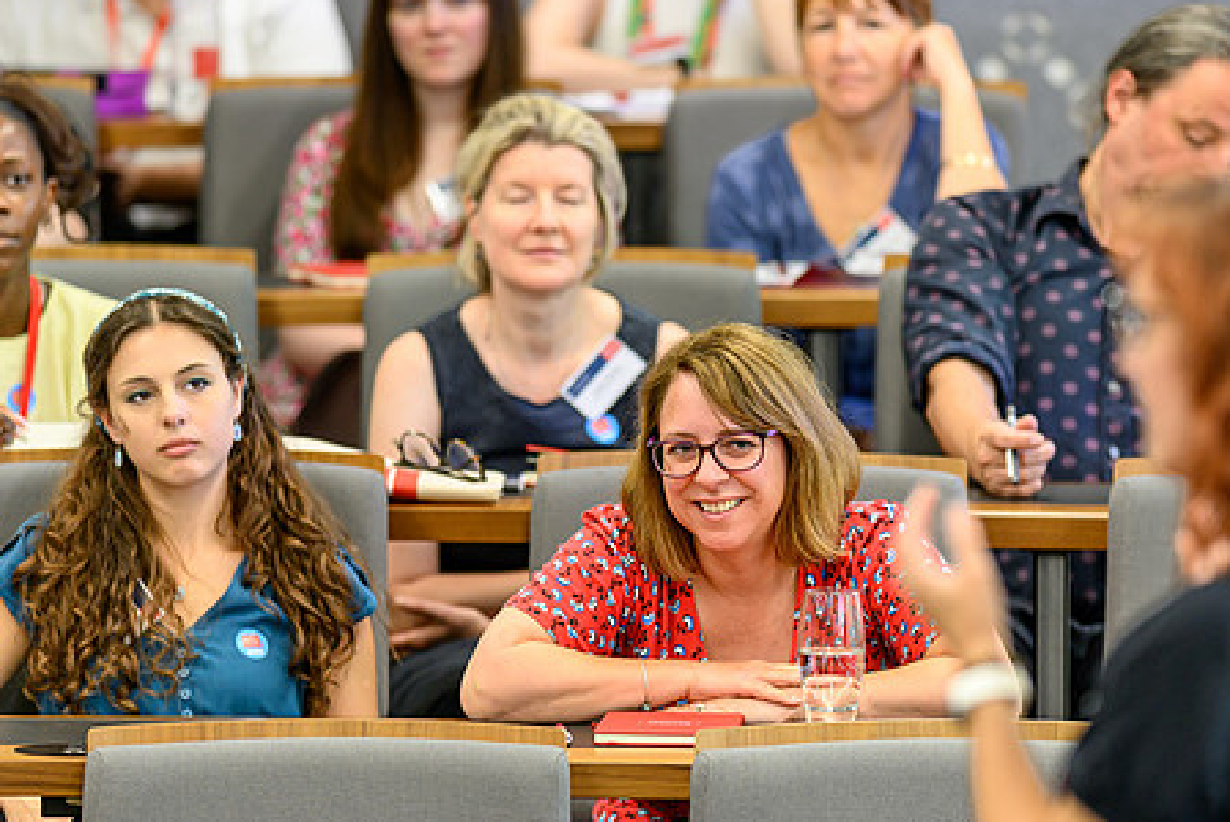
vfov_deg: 5.2
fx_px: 9025
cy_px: 363
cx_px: 597
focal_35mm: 264
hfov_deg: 7.8
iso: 450
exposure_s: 1/200
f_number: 1.8
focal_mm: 135
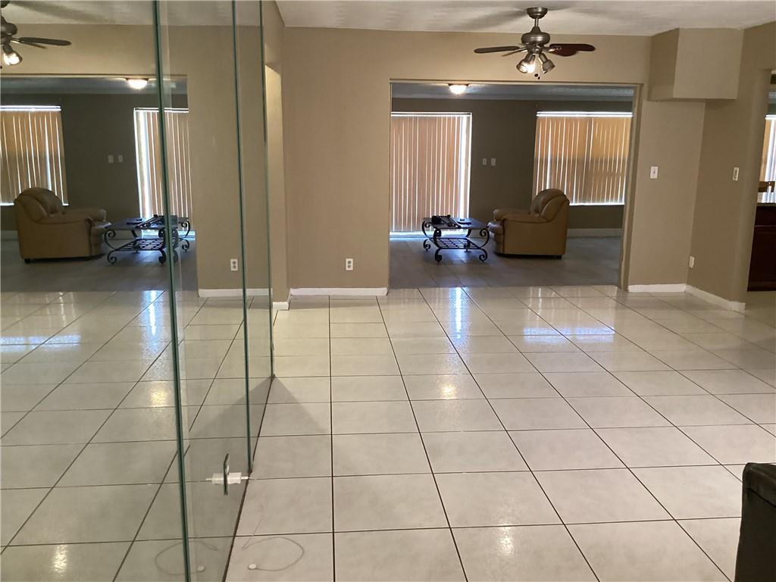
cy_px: 291
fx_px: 695
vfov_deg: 45.4
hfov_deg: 58.4
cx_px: 388
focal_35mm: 31
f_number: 2.4
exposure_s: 1/40
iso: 320
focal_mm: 3.3
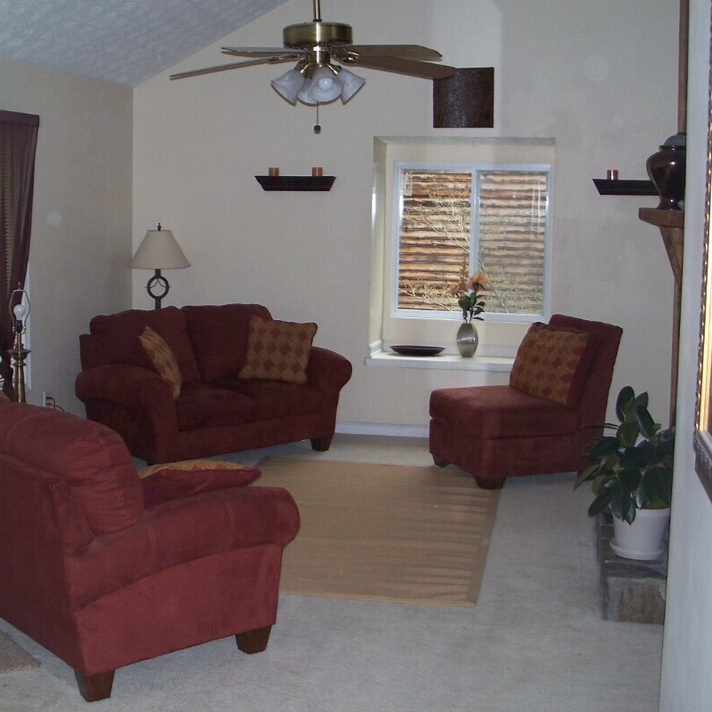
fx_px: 1140
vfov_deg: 34.7
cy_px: 332
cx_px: 287
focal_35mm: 49
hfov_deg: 34.6
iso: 200
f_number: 2.8
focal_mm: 7.8
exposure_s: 1/60
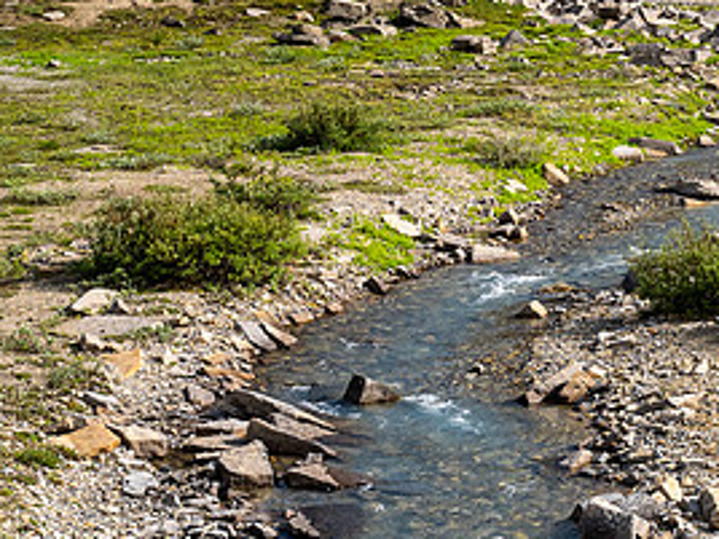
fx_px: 2430
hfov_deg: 16.5
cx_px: 687
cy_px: 353
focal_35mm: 117
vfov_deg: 12.6
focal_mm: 27
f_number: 8
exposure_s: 1/125
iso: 200
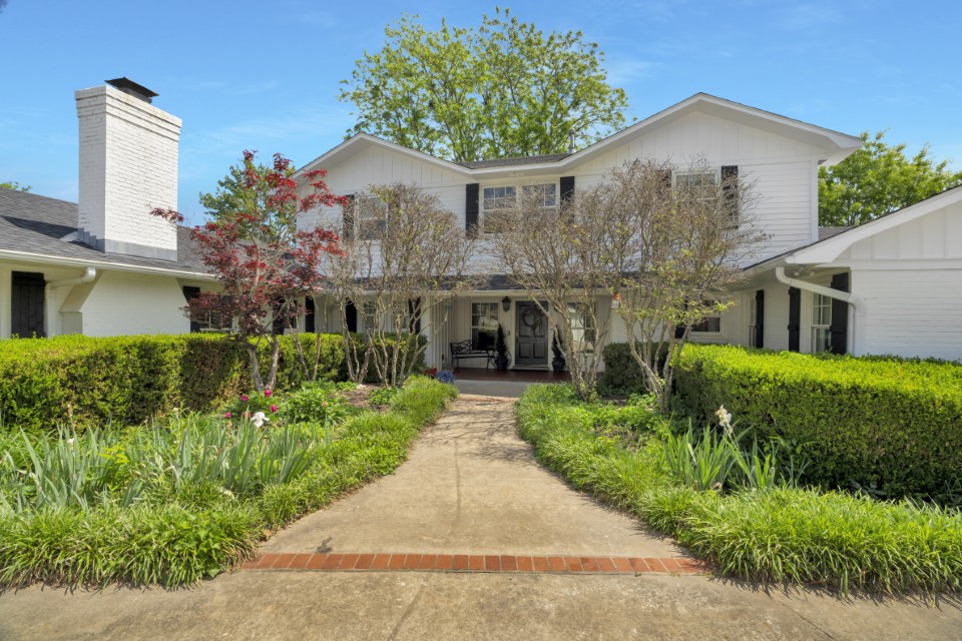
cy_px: 320
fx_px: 428
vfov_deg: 73.7
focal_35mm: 16
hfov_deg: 96.7
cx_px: 481
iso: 100
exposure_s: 1/125
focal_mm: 16
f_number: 6.3
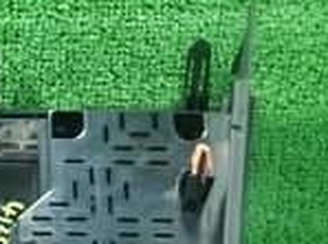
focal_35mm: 101
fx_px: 955
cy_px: 369
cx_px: -59
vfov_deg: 13.7
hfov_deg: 18.5
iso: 250
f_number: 2
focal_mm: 4.5
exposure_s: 1/30
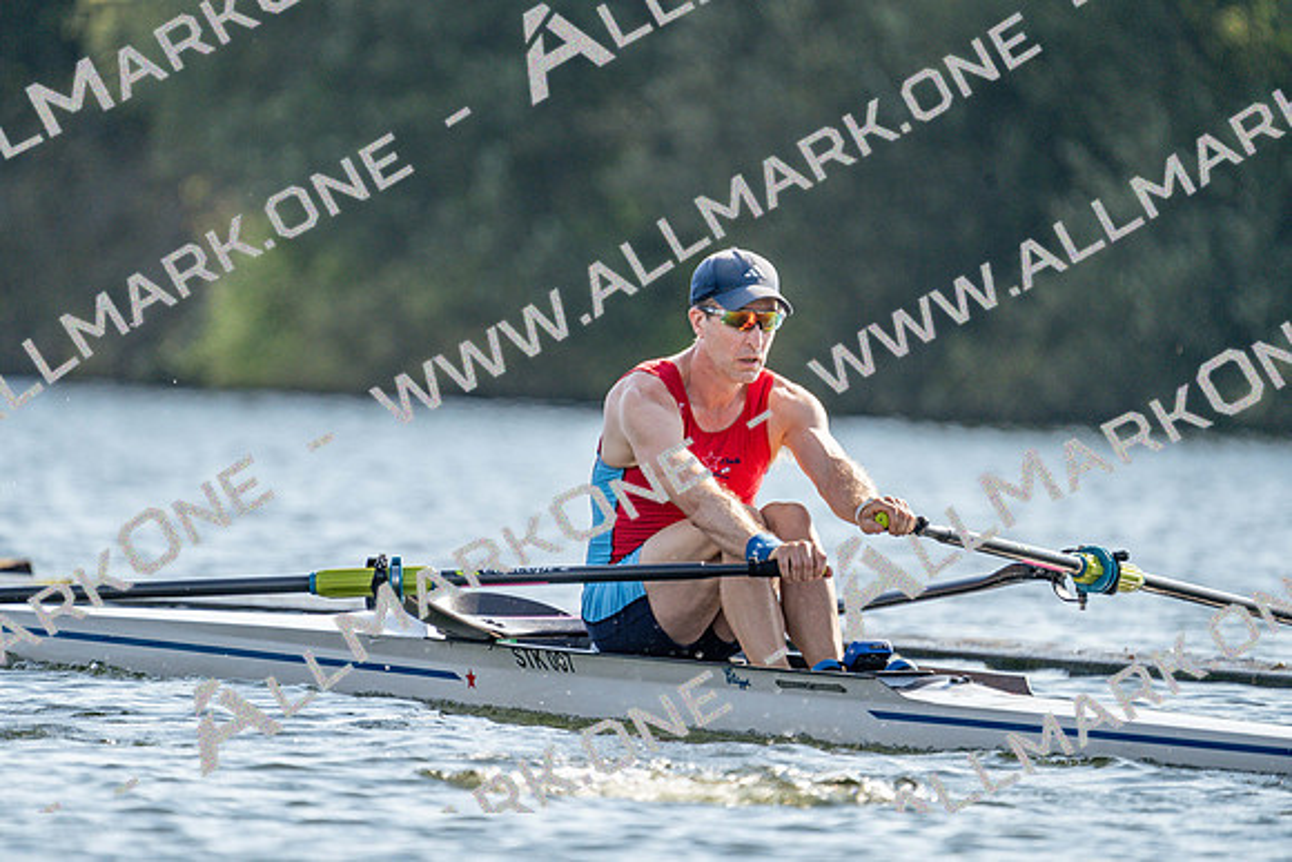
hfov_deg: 3.4
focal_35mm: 600
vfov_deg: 2.3
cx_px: 646
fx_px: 21537
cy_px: 431
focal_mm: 600
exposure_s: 1/1600
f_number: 6.3
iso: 500
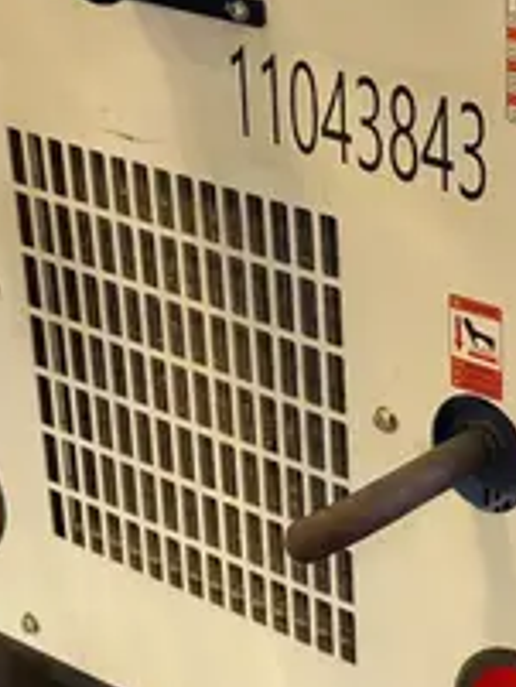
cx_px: 629
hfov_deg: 15.0
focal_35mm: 95
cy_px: 347
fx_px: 1886
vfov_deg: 20.6
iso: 100
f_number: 1.8
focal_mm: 4.25
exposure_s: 1/60
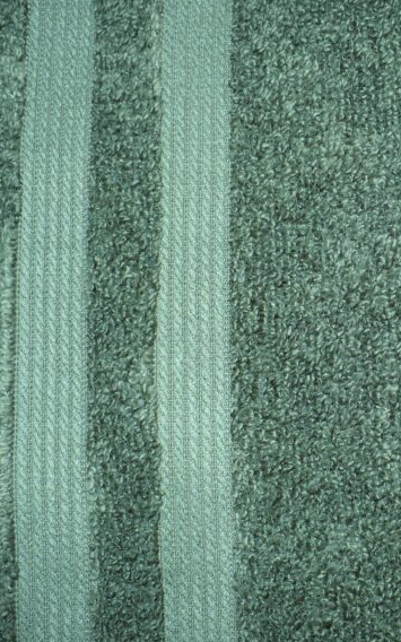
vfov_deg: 38.2
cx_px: 358
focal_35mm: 53
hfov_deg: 23.8
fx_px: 927
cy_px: 320
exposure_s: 1/30
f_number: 2.8
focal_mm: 6.1
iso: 100
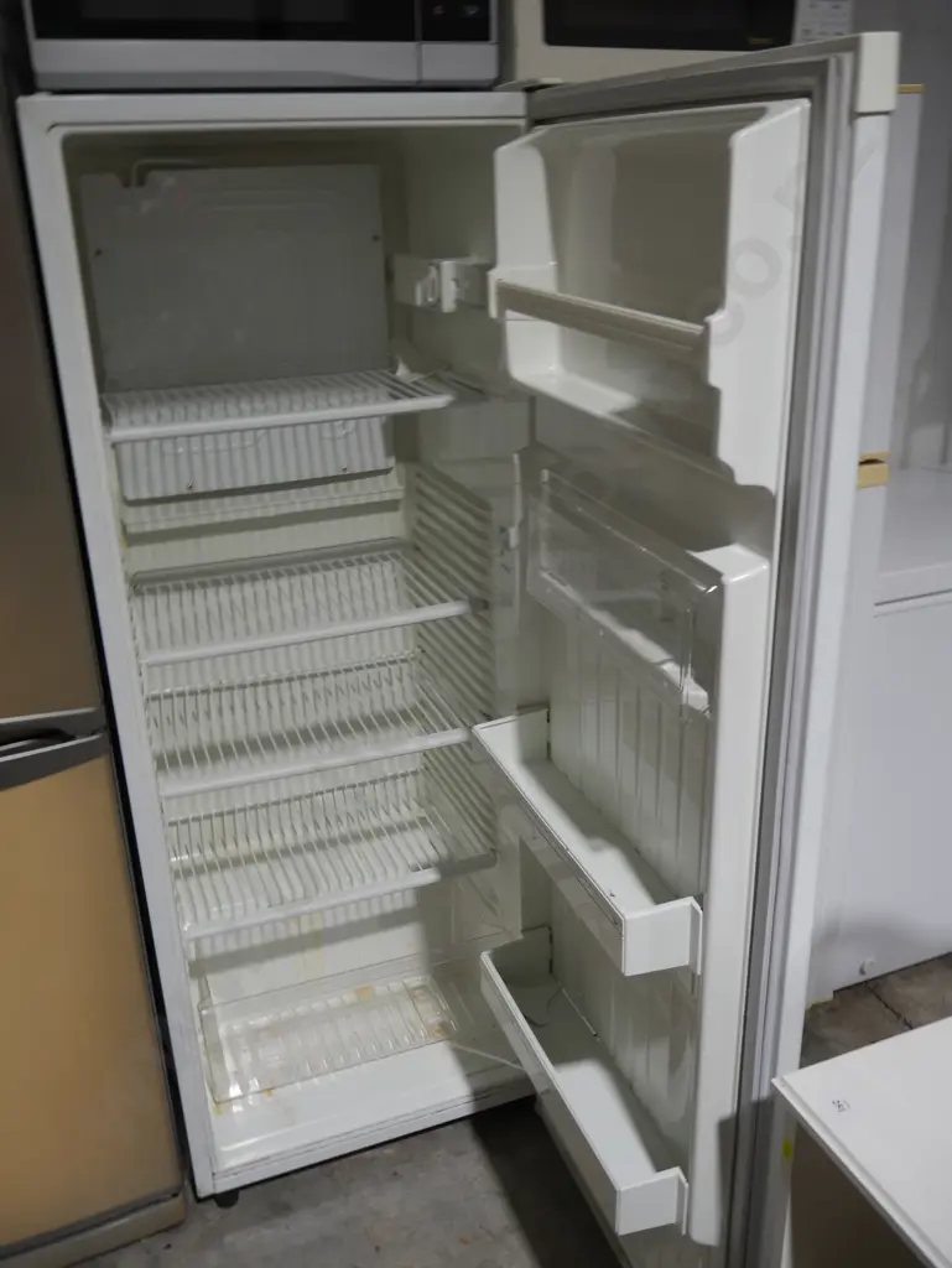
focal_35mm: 32
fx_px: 1172
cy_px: 634
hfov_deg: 44.2
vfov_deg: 56.8
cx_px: 476
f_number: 3.6
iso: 200
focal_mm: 16
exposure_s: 1/60
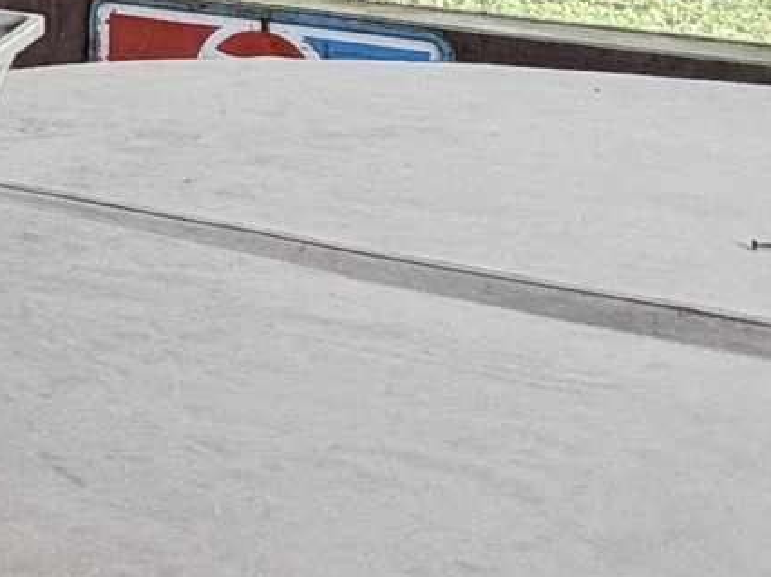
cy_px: -286
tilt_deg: -4.7
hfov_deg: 16.1
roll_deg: +1.4
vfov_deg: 13.8
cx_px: -657
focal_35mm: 101
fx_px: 2248
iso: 160
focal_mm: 2.22
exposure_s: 1/121
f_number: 2.2
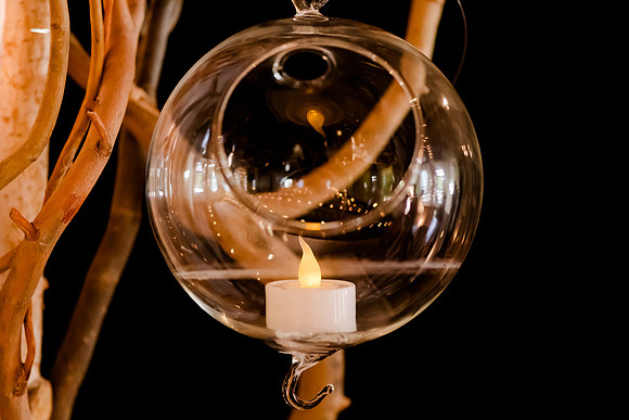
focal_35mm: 122
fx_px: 2126
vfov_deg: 11.3
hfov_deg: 16.8
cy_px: 228
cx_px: 270
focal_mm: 105
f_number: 3
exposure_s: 1/320
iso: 4000
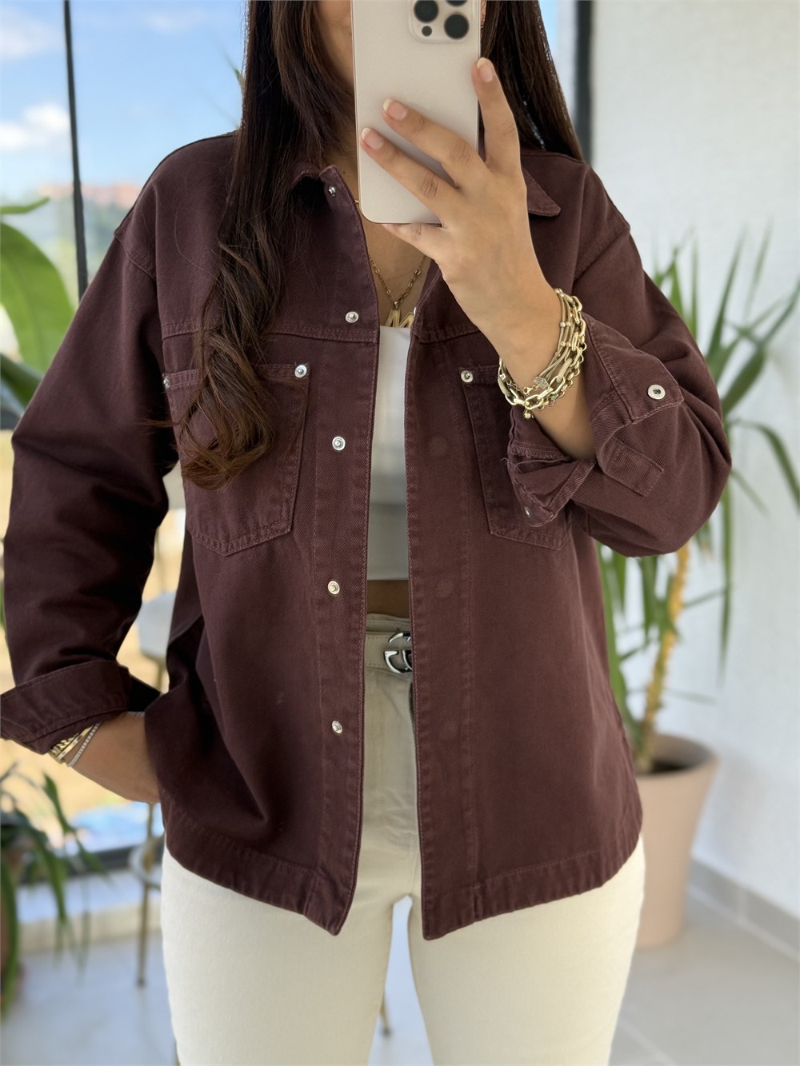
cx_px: 400
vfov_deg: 39.7
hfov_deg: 30.3
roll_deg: +1.6
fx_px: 1479
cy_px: 533
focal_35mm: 48
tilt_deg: -28.2
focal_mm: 6.76
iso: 64
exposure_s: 1/247
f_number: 1.78
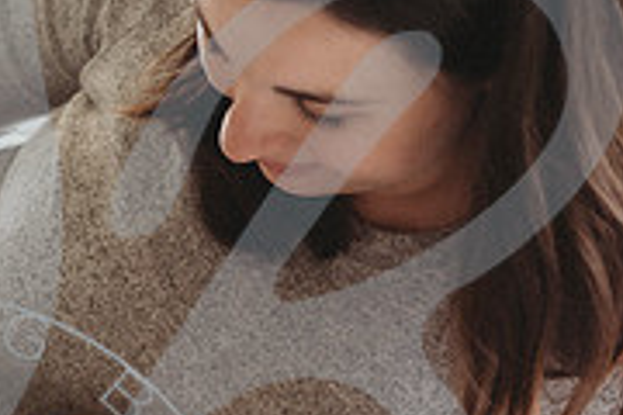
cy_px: 354
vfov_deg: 8.5
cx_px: 83
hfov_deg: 12.7
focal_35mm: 161
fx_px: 2786
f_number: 2.8
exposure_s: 1/125
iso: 640
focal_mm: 50
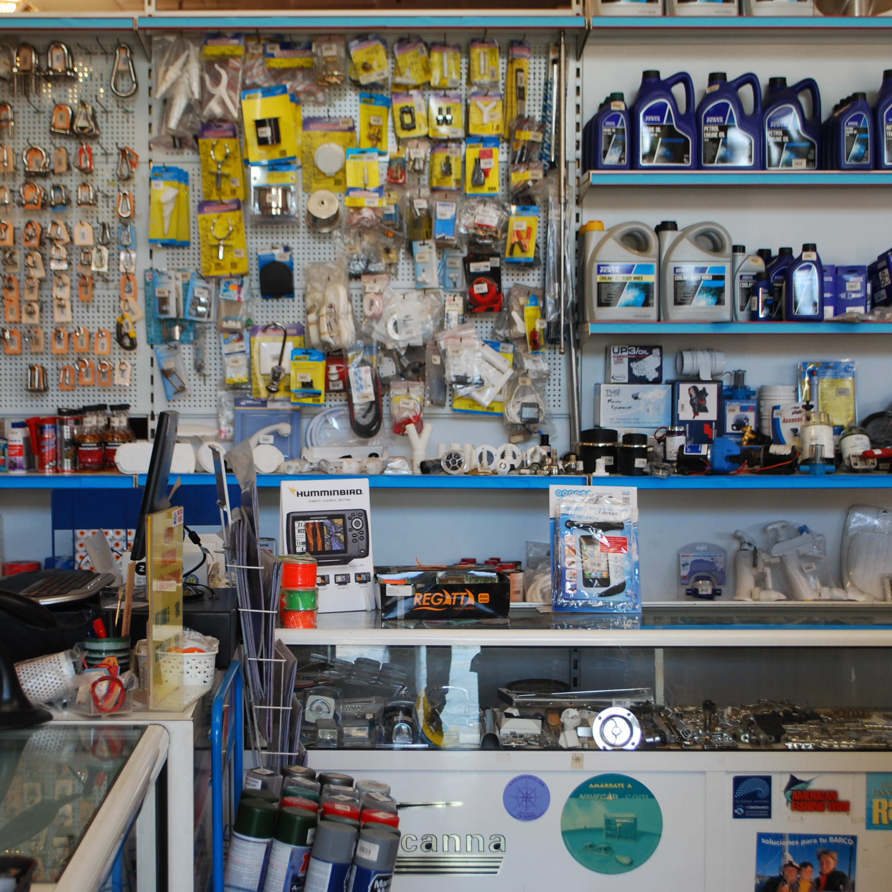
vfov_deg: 27.7
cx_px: 379
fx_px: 1808
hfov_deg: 27.7
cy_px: 450
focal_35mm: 62
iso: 200
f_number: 4.8
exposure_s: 1/30
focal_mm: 32
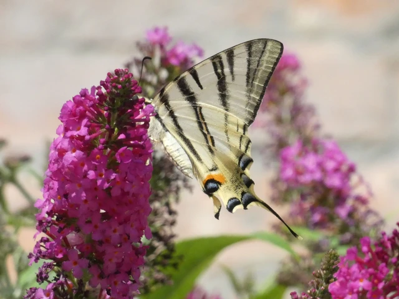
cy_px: 150
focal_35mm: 291
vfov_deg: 5.1
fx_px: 3354
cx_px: 200
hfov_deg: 6.8
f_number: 5.5
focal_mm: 52.2
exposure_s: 1/1300
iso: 800
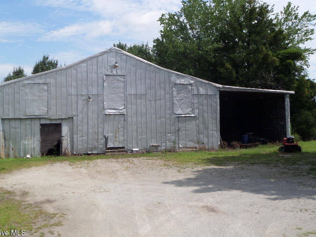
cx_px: 146
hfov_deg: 41.2
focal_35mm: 46
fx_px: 420
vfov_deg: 31.5
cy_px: 112
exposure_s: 1/1000
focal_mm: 6.8
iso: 100
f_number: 3.6
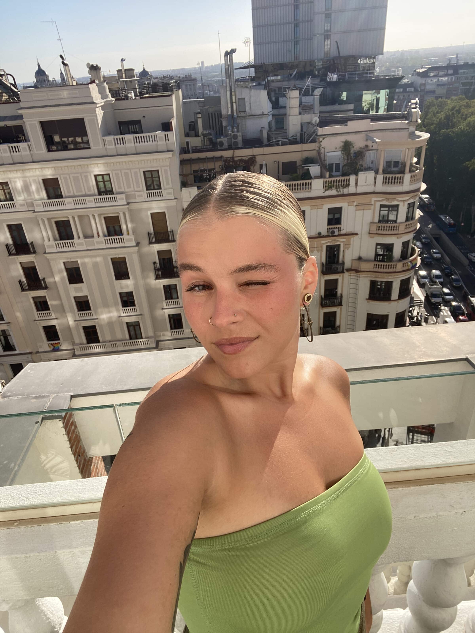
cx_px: 238
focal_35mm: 23
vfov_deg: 73.9
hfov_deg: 58.9
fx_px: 421
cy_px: 316
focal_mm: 2.71
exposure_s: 1/964
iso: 25
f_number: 2.2
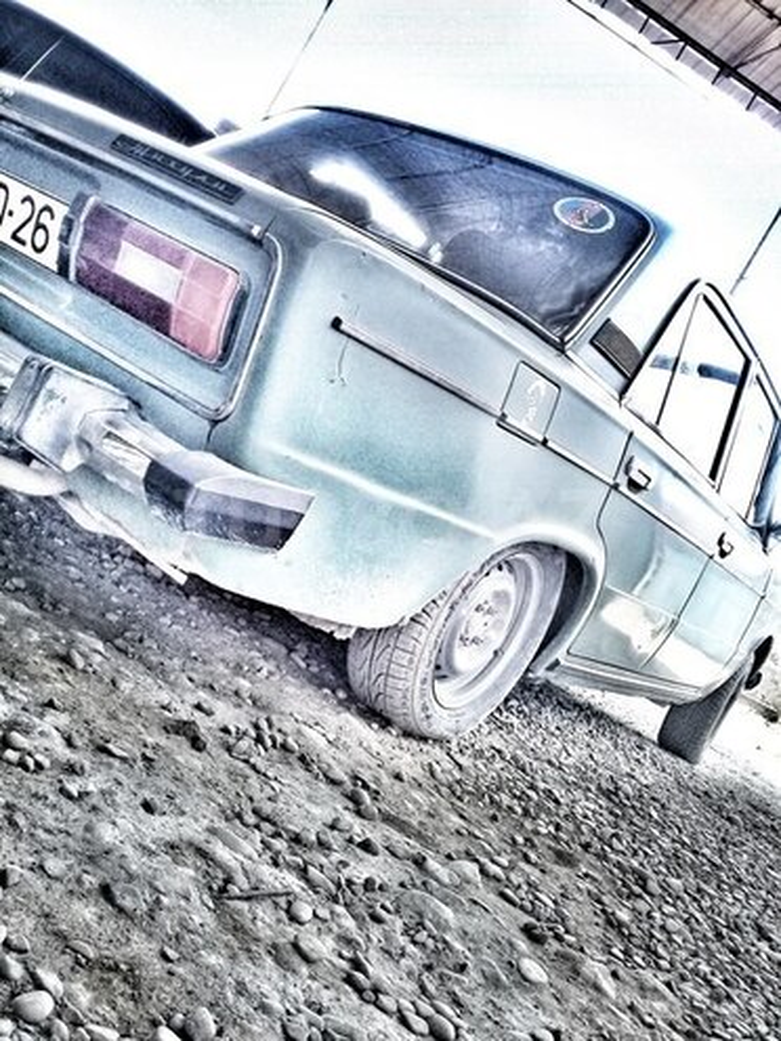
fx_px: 933
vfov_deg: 58.4
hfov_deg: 45.4
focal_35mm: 31
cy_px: 520
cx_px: 390
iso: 50
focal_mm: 3.3
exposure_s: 1/145
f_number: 2.2
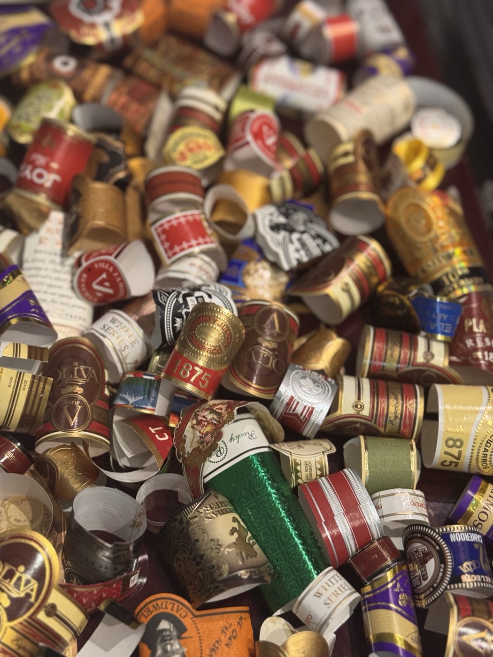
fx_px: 911
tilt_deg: -59.7
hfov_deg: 30.3
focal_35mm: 48
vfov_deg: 39.7
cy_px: 328
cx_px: 246
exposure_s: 1/33
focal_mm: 6.76
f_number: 1.78
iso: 400
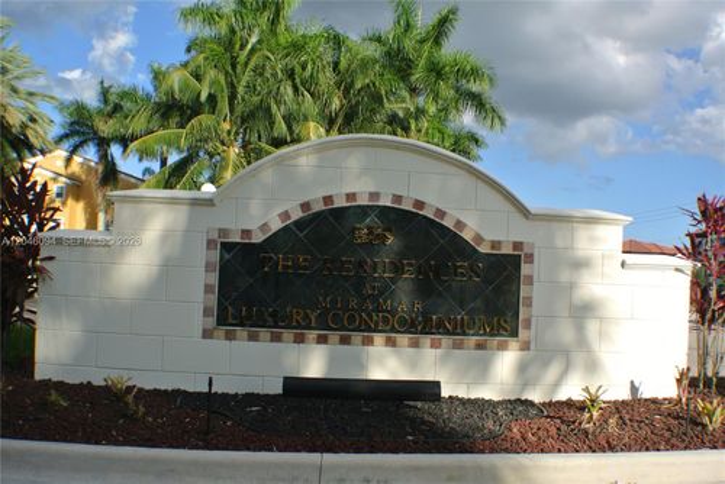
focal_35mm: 44
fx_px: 887
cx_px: 362
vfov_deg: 30.6
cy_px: 242
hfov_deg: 44.5
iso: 100
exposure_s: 1/640
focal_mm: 16.3
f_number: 4.2
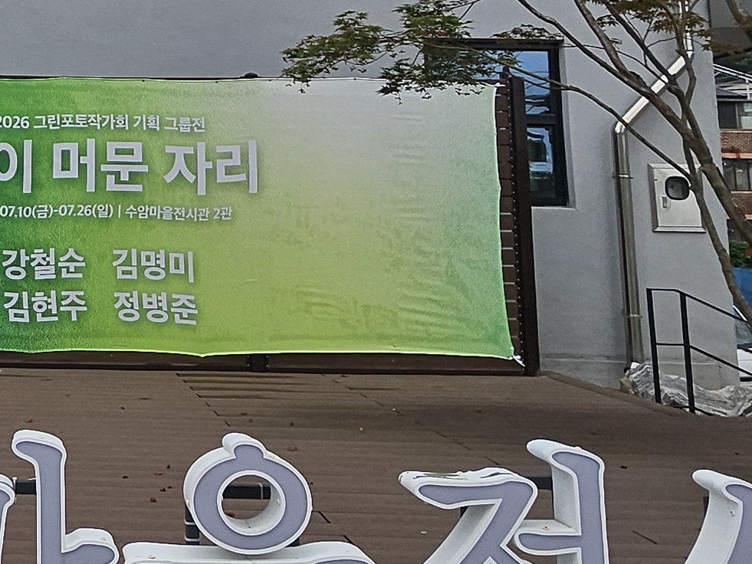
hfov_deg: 33.3
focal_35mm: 53
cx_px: 12
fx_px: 1152
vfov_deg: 26.4
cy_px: 28
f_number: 2.2
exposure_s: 1/369
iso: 32
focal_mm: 1.7
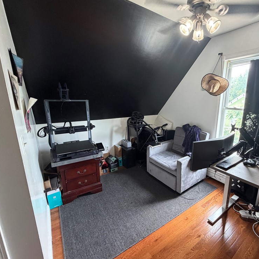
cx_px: 157
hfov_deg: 82.8
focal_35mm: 17
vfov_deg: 84.0
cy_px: 131
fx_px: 144
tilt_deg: -13.2
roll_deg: -0.9
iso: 320
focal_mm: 2.22
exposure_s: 1/60
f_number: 2.2
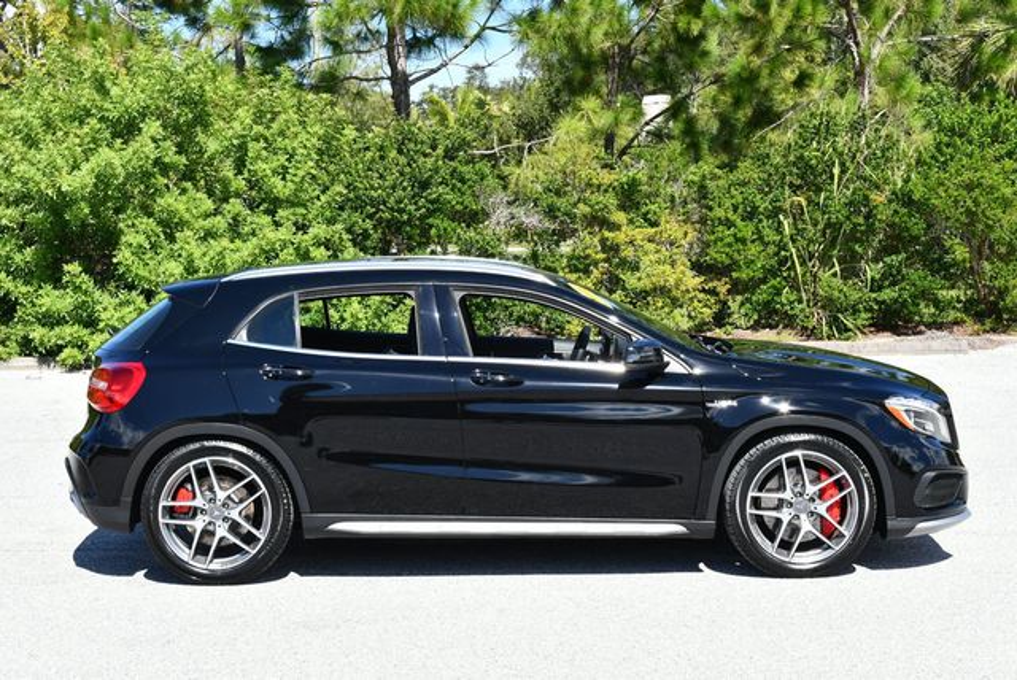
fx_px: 1810
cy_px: 340
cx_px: 508
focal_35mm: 64
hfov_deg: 31.4
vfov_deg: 21.3
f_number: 8
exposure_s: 1/250
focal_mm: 32
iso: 200
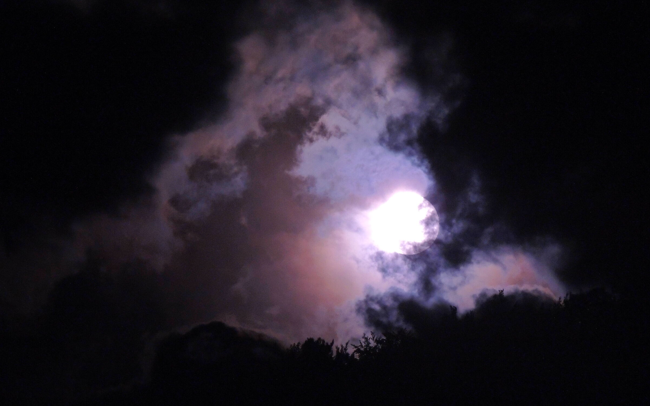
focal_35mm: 372
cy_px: 195
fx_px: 6590
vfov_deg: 3.5
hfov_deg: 5.6
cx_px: 325
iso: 800
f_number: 4.8
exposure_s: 1/15
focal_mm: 62.4
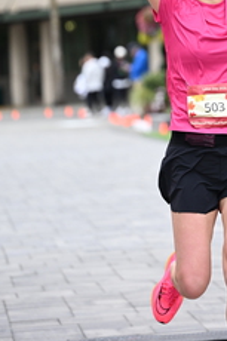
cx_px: 244
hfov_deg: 5.6
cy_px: 6
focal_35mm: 244
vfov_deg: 8.4
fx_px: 2311
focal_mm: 102
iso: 640
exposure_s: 1/2000
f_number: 2.8
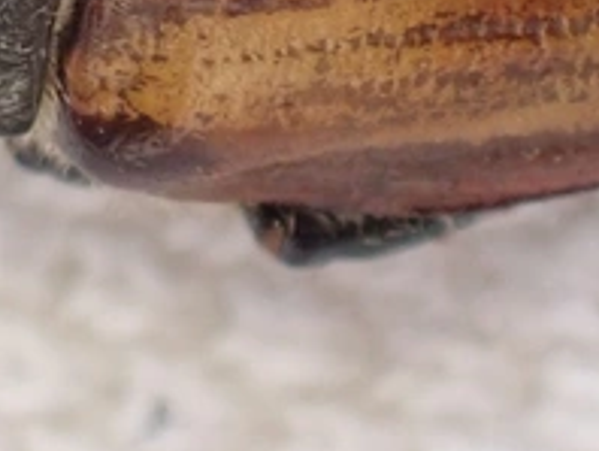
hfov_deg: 6.1
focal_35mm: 323
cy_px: -145
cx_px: 263
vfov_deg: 4.6
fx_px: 5596
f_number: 4.9
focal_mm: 18
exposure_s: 1/400
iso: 500
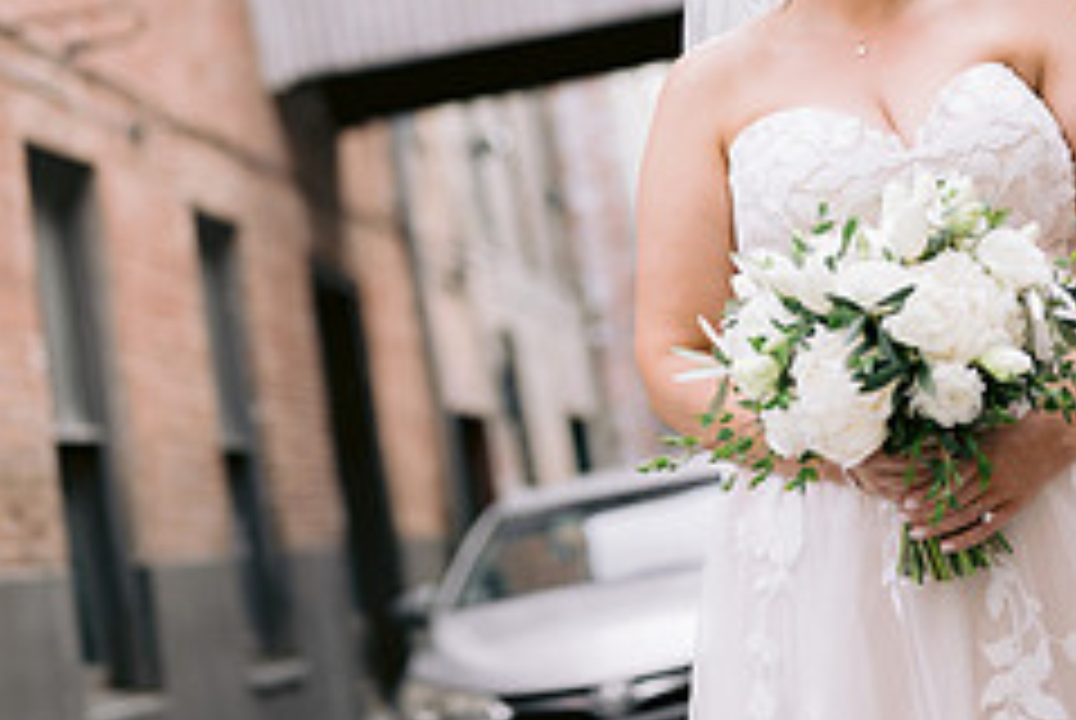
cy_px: 104
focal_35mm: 94
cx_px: 513
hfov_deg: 21.7
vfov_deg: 14.5
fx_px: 2813
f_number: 1.8
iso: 160
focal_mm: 50
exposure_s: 1/400
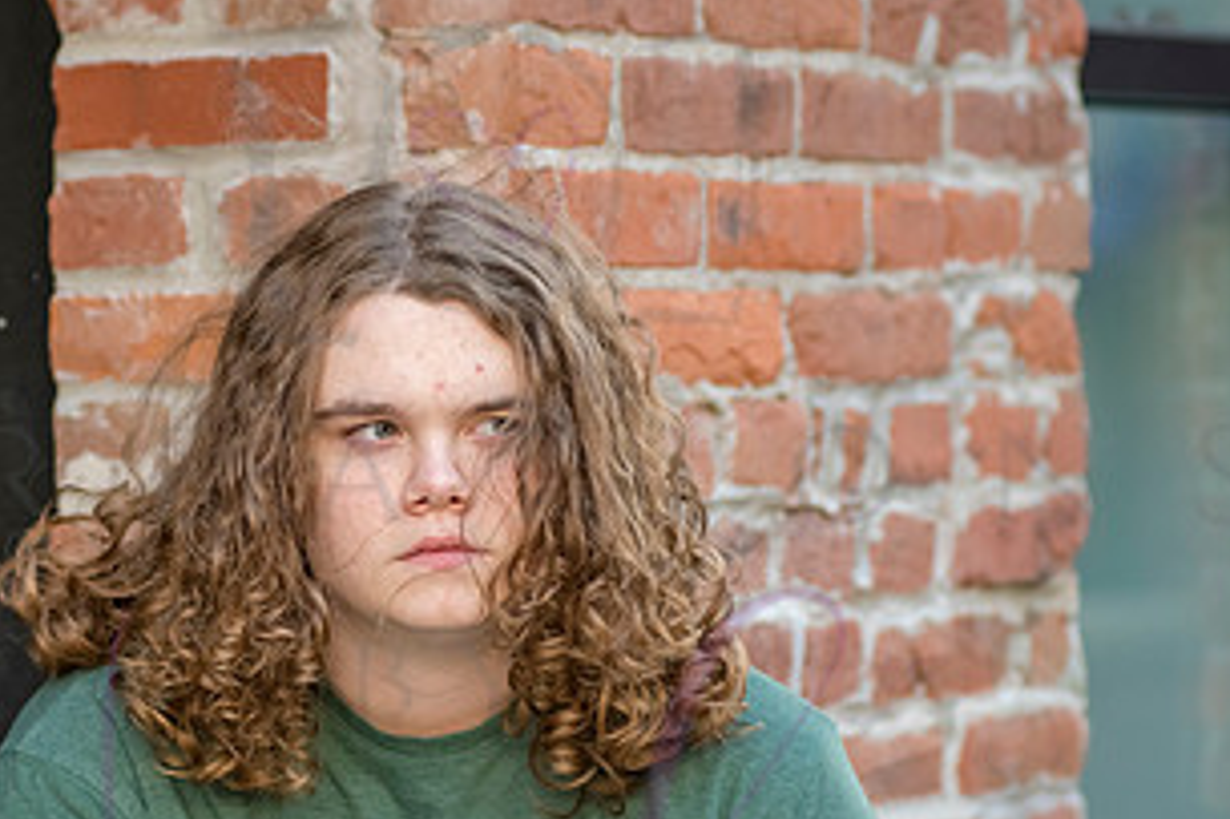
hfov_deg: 11.7
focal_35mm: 175
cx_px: 516
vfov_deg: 7.8
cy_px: 672
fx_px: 5976
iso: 640
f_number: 3.5
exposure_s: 1/320
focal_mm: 92
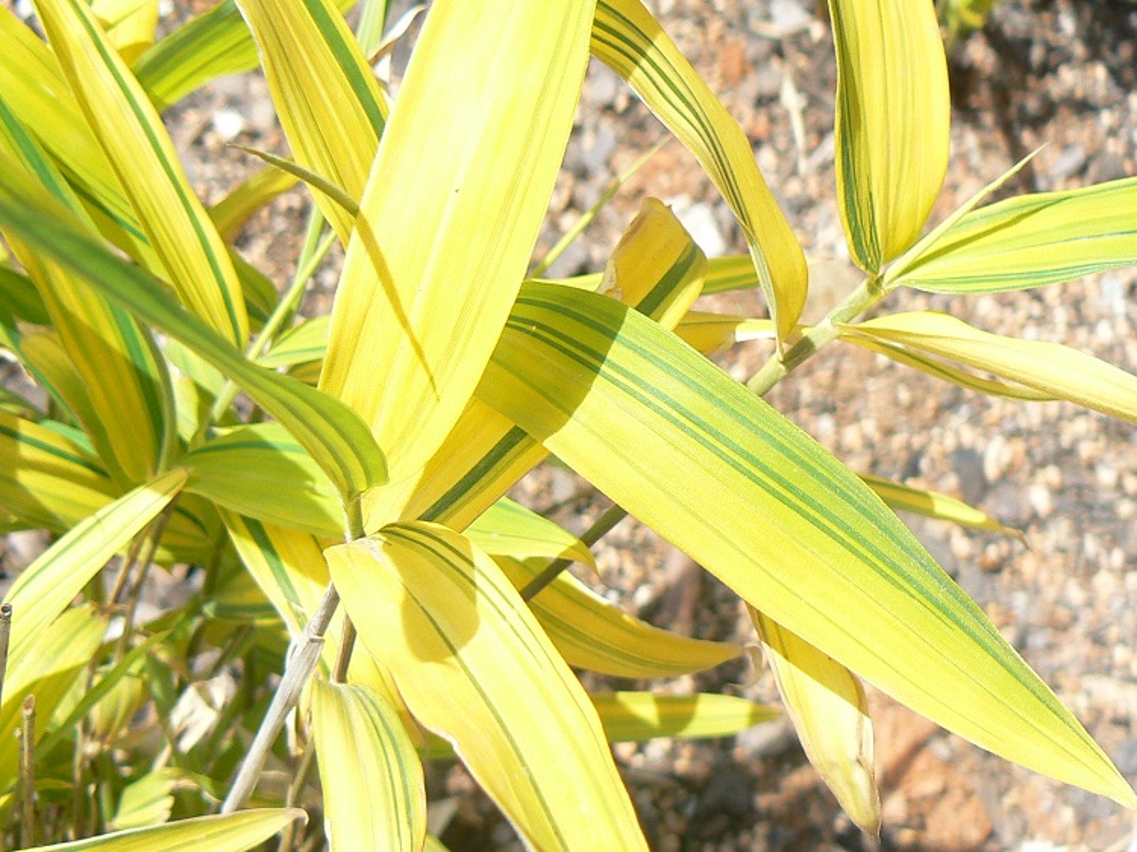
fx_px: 2167
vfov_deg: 22.2
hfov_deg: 29.4
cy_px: 426
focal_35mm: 66
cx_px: 568
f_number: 2.8
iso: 100
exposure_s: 1/1000
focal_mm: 8
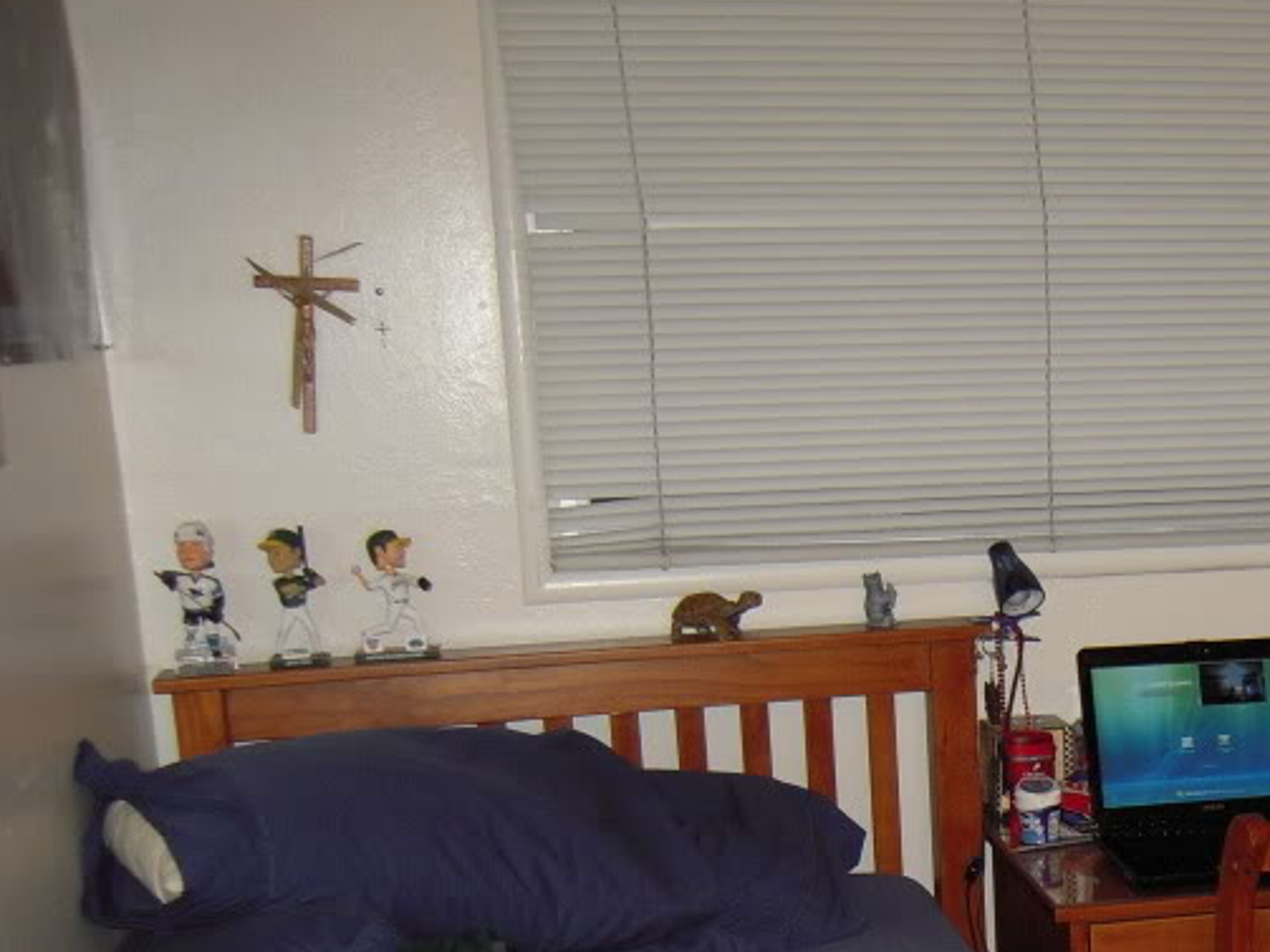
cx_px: 1164
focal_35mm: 57
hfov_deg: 32.0
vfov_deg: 24.6
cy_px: 917
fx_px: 2091
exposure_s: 1/30
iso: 160
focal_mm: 5
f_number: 2.7
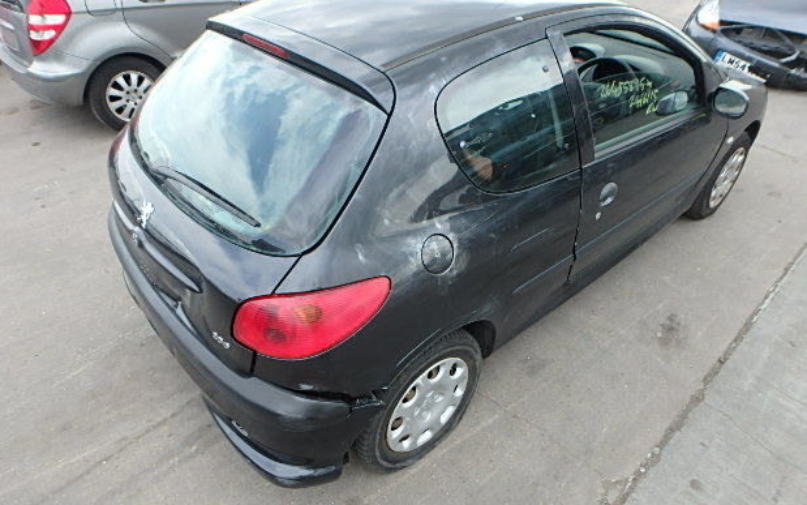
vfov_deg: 53.0
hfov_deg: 77.1
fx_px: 506
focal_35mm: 23
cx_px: 408
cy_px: 254
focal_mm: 3.7
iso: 125
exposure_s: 1/200
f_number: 3.5
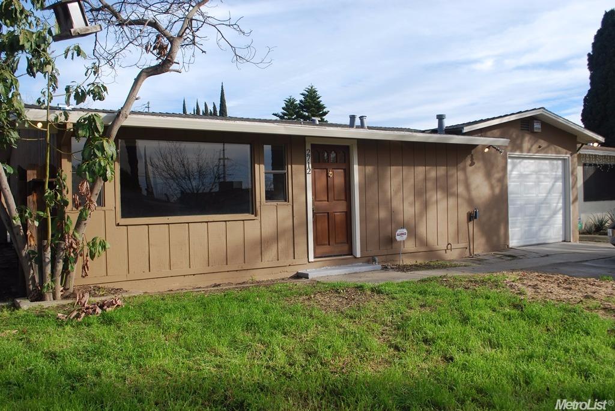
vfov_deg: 43.7
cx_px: 308
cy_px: 206
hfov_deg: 61.9
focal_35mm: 30
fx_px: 513
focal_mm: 20
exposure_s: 1/160
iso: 100
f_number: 6.3
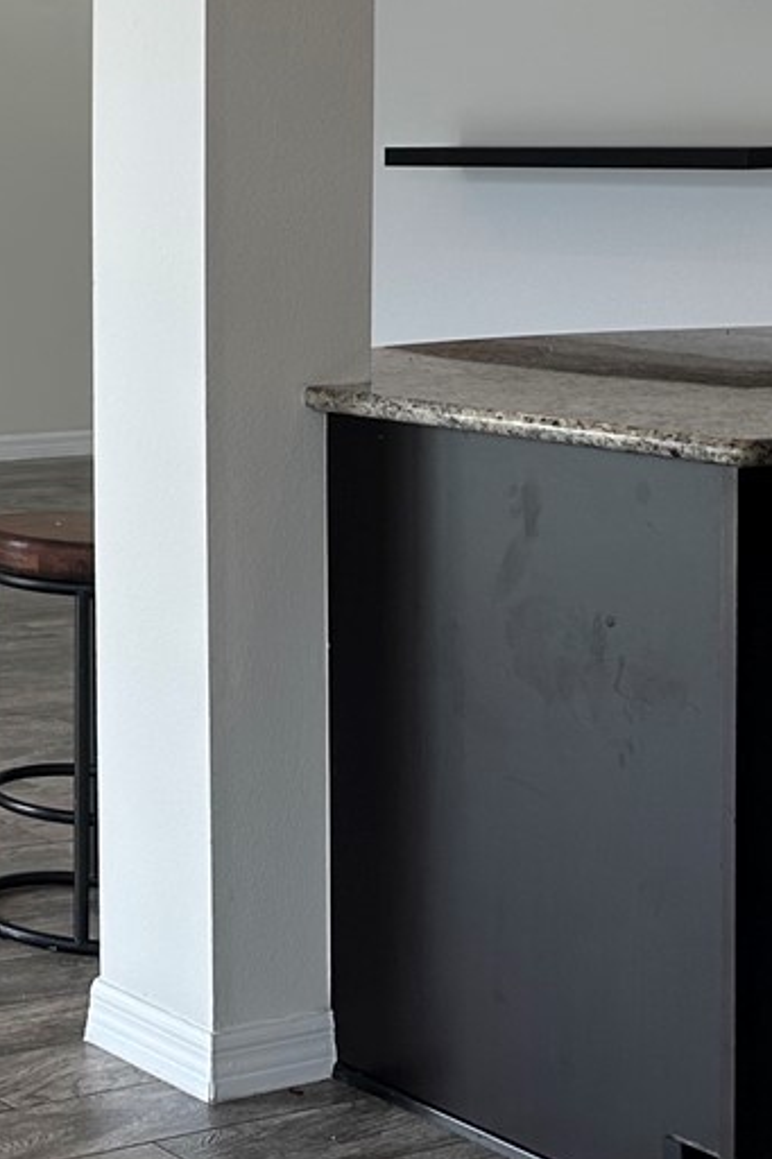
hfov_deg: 15.2
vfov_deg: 25.5
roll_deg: -0.3
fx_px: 2511
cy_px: 211
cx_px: -602
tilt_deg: -0.9
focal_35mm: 78
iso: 64
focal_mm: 6.86
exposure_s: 1/185
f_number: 1.78
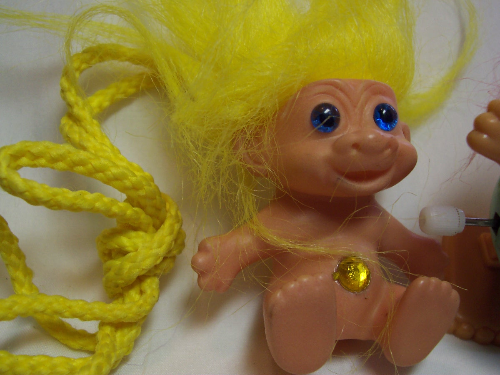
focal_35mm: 37
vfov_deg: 38.7
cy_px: 188
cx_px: 250
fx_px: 534
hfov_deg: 50.1
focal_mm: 5.6
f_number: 2.8
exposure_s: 1/90
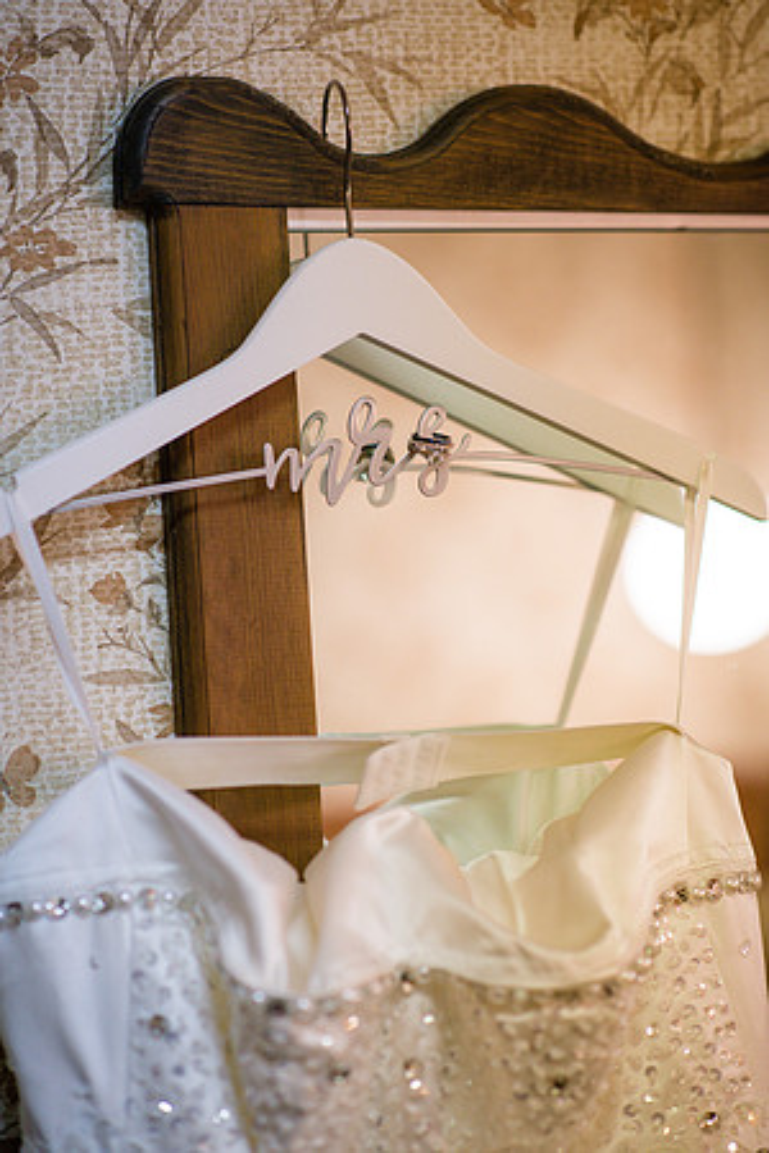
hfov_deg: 16.1
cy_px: 576
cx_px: 384
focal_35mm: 85
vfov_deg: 23.9
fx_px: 2723
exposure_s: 1/320
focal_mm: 85
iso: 800
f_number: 2.2
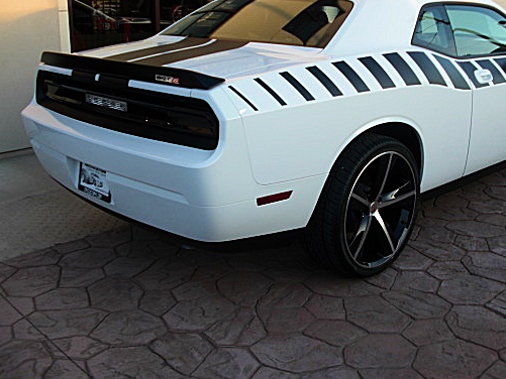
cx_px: 319
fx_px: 673
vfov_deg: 31.4
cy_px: 144
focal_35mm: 46
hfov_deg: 40.9
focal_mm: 6.3
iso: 50
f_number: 2.8
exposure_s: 1/80
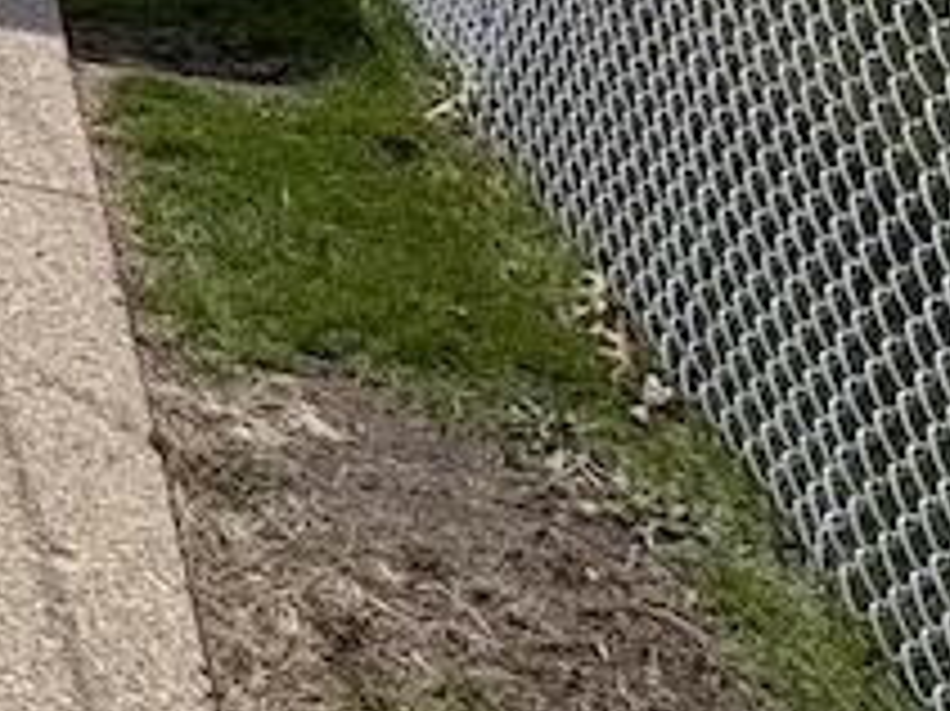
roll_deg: +1.4
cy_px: -441
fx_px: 1865
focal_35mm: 68
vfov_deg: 18.4
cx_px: -1081
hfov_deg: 17.3
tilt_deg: -5.1
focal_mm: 2.22
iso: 50
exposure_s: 1/1880
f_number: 2.2
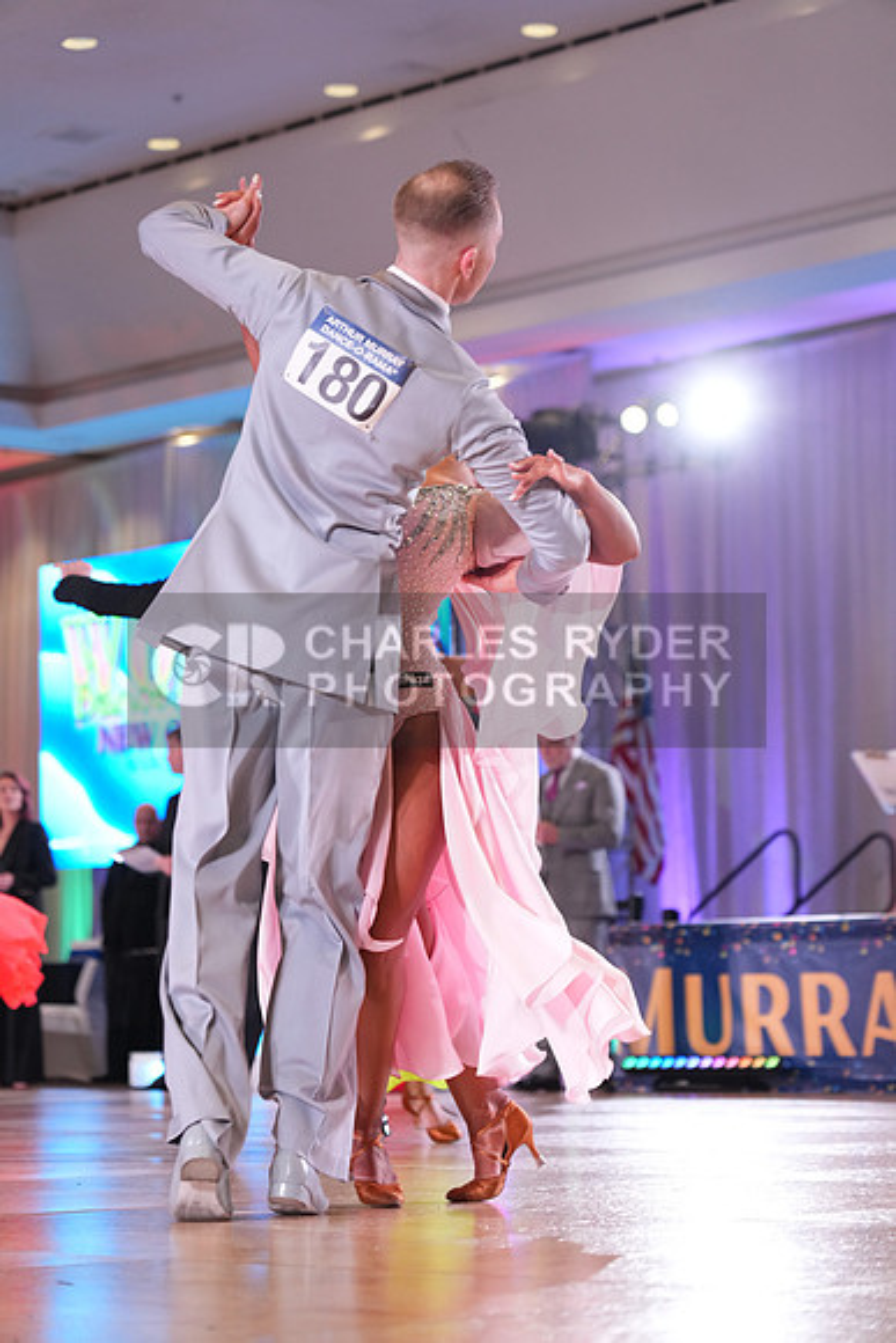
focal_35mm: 93
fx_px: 3470
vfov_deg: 21.9
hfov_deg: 14.7
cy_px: 672
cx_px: 448
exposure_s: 1/320
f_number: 4
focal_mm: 93
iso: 2000
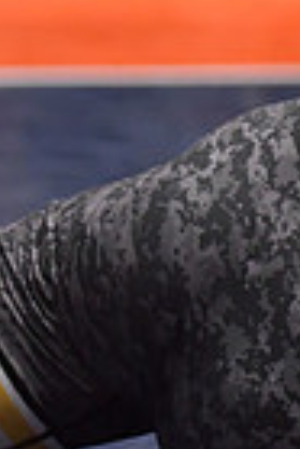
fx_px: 8180
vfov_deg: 3.1
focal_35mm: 656
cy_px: 121
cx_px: 903
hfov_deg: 2.1
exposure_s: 1/800
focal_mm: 105
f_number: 2.8
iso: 3200
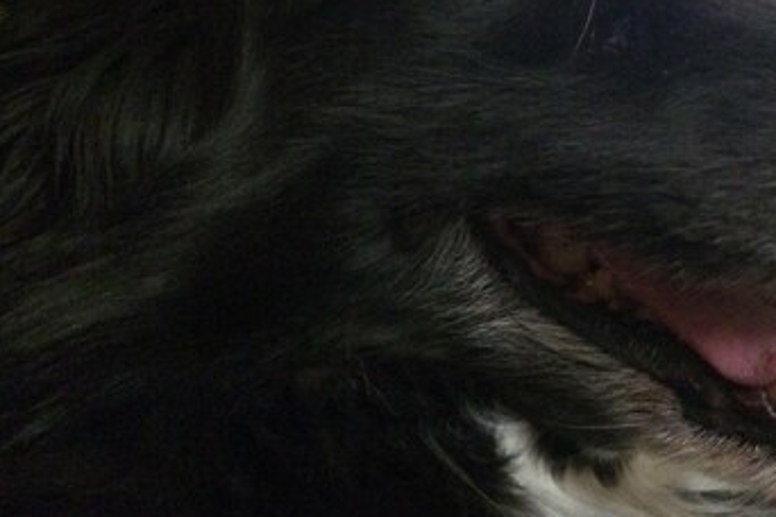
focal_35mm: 47
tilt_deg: -11.6
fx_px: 1013
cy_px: 179
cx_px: 600
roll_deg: +7.4
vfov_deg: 28.5
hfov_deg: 40.5
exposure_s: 1/15
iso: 1000
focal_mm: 4.15
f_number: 2.2
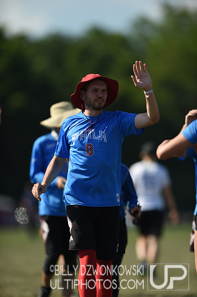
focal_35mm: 400
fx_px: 3293
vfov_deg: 5.2
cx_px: 98
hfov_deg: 3.4
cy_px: 148
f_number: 2.8
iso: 100
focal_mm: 400
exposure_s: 1/2000
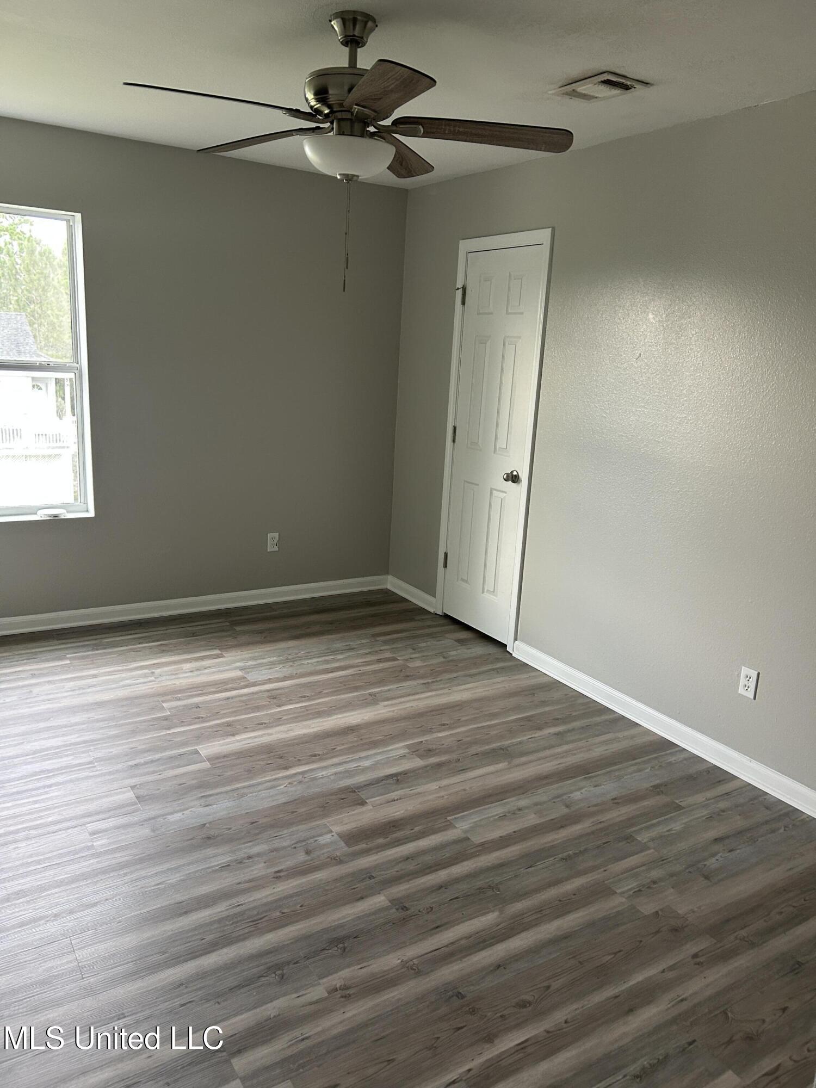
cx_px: 408
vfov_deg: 67.3
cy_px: 544
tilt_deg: -12.9
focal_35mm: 26
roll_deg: -3.7
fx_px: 817
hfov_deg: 53.1
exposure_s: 1/60
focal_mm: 5.7
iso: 125
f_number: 1.5
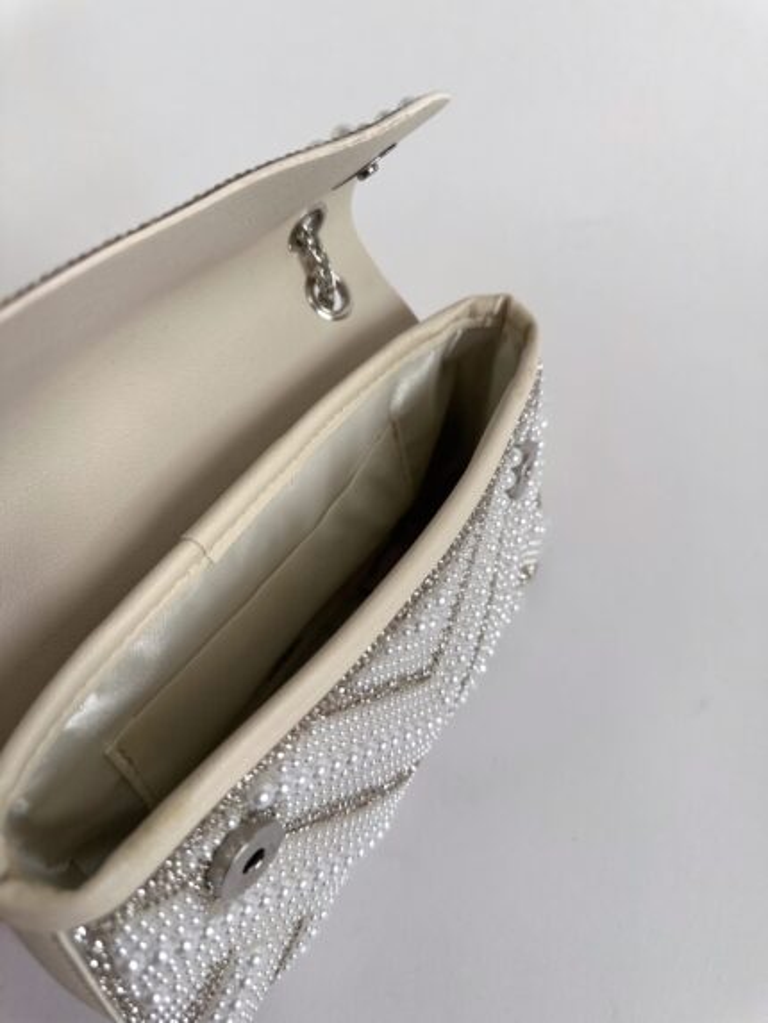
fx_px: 710
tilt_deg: -51.9
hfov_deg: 56.8
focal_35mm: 24
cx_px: 384
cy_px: 512
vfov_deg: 71.6
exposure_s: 1/402
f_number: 1.78
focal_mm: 6.86
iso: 80
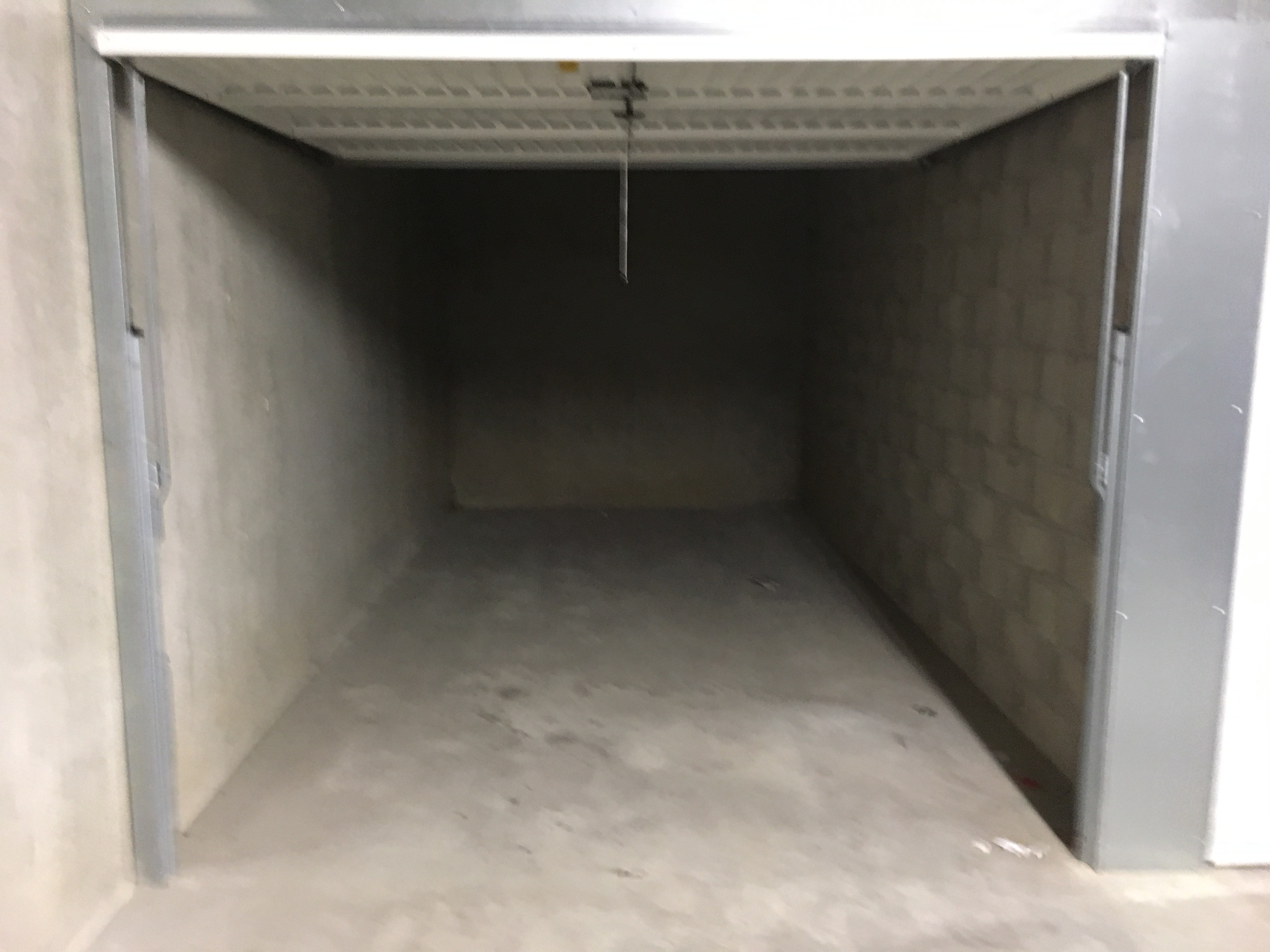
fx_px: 1064
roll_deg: -0.7
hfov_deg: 61.7
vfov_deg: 48.2
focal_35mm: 29
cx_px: 635
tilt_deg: -6.6
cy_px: 476
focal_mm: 4.15
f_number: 2.2
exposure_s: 1/17
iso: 500
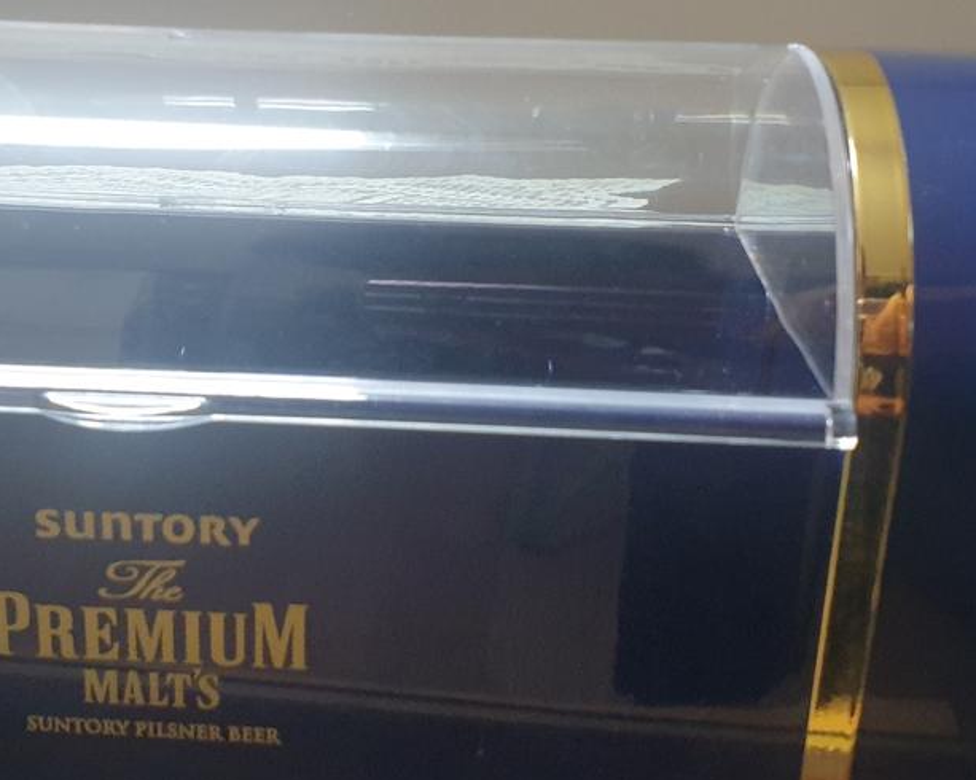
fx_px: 1530
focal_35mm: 53
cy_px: 255
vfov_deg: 28.4
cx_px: 328
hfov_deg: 35.0
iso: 320
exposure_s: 1/60
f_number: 2.4
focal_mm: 4.3
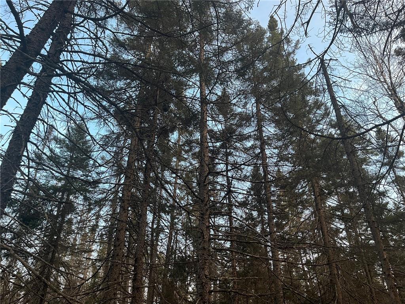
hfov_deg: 67.3
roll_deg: +2.1
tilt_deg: +34.1
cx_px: 202
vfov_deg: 53.1
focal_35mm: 26
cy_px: 152
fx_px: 304
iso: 125
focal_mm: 5.1
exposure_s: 1/76
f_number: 1.6
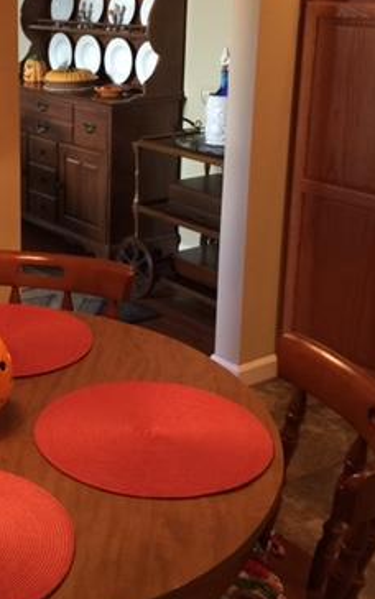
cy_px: 219
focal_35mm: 54
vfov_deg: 37.2
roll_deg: +0.5
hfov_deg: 23.0
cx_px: -2
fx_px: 882
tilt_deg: -15.6
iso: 125
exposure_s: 1/15
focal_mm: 4.15
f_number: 2.2
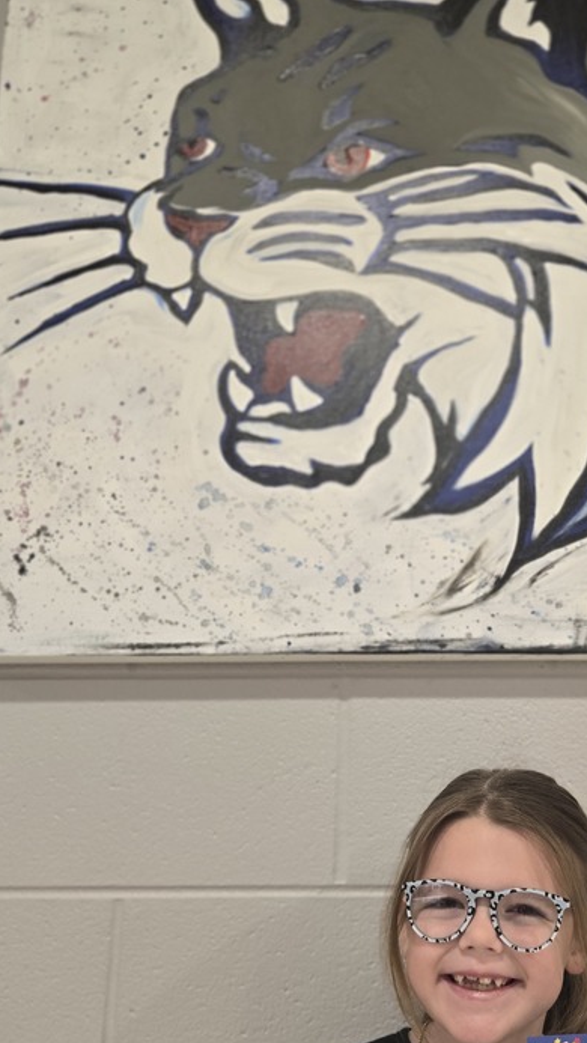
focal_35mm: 37
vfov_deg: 53.6
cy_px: 625
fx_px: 1023
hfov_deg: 31.1
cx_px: 479
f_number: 1.8
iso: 125
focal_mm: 5.4
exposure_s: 1/120
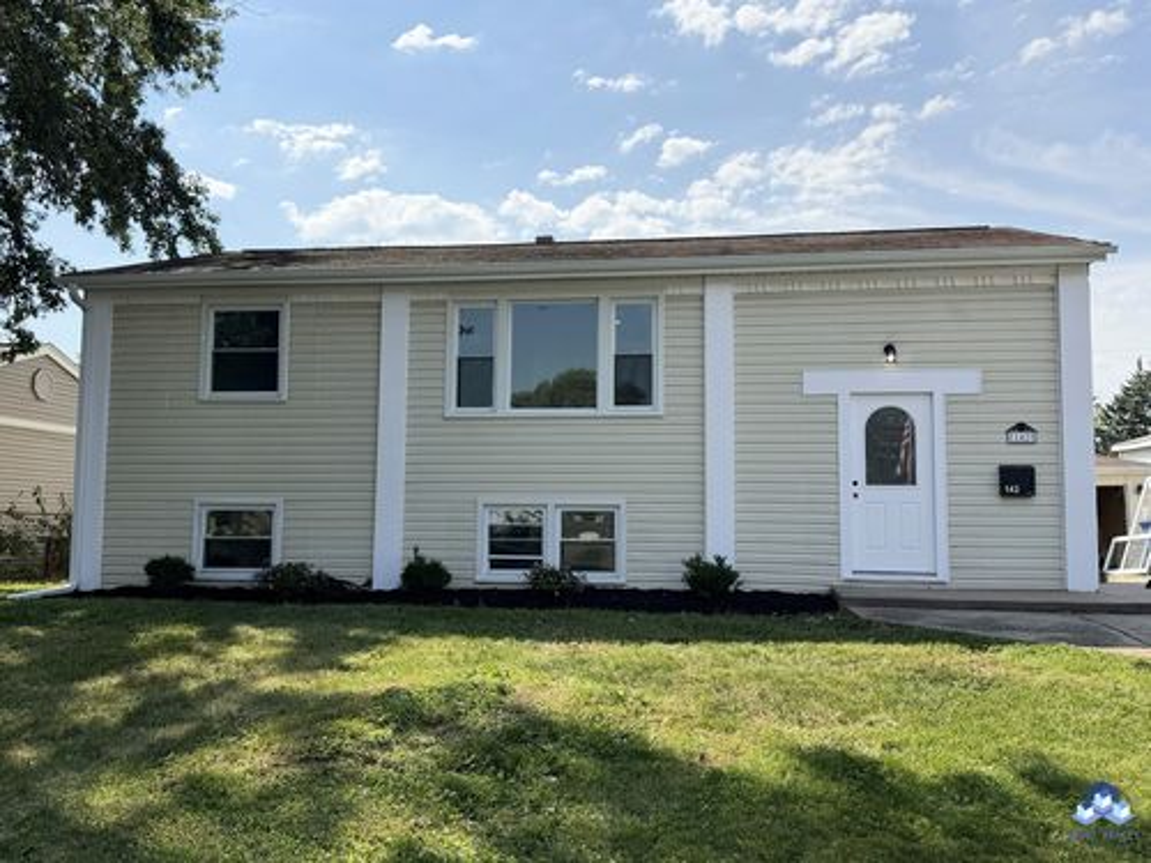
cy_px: 432
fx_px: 1031
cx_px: 576
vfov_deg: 45.4
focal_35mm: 31
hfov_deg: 58.4
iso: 80
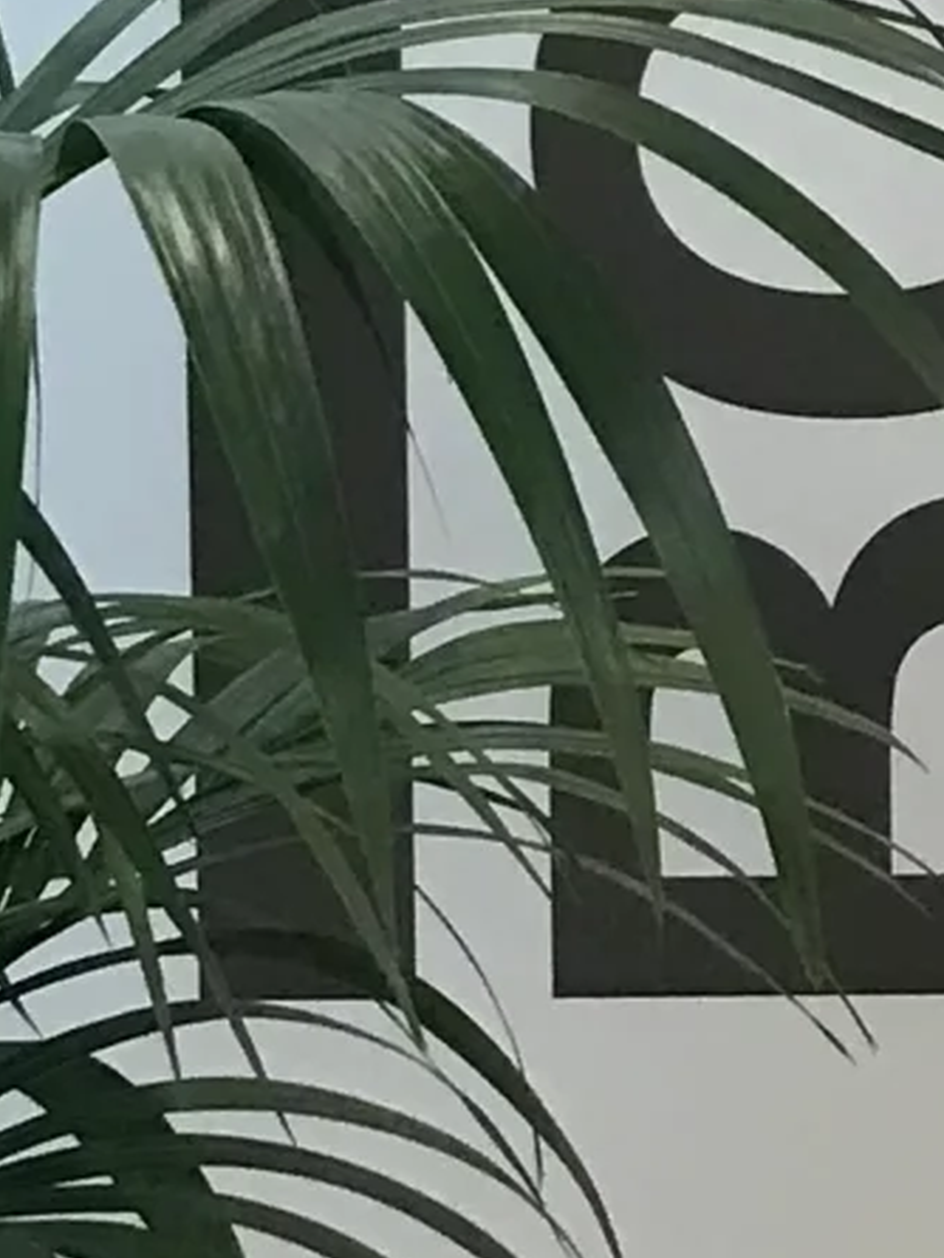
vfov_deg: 11.9
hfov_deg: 8.7
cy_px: -404
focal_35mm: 161
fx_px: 5851
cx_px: 1961
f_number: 1.8
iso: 32
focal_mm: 3.99
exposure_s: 1/33
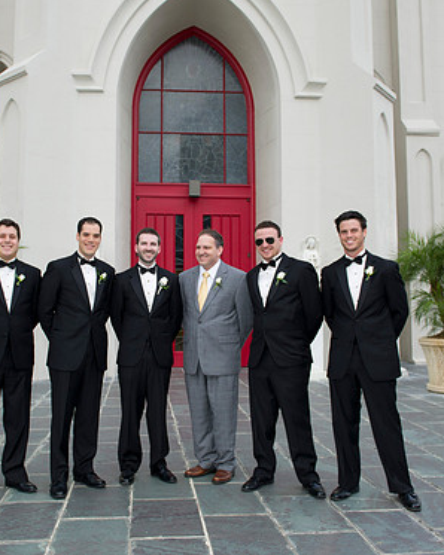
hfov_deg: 42.1
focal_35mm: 35
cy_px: 269
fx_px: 575
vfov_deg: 51.5
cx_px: 186
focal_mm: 24
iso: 200
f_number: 4
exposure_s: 1/125
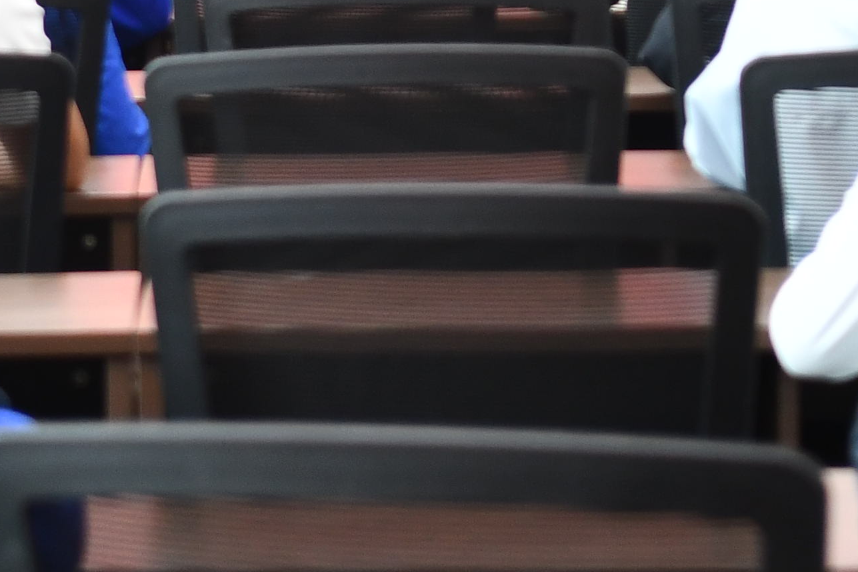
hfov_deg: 8.9
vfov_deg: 5.8
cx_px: 313
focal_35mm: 231
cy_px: -495
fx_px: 5505
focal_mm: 36
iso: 450
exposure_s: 1/40
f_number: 2.8
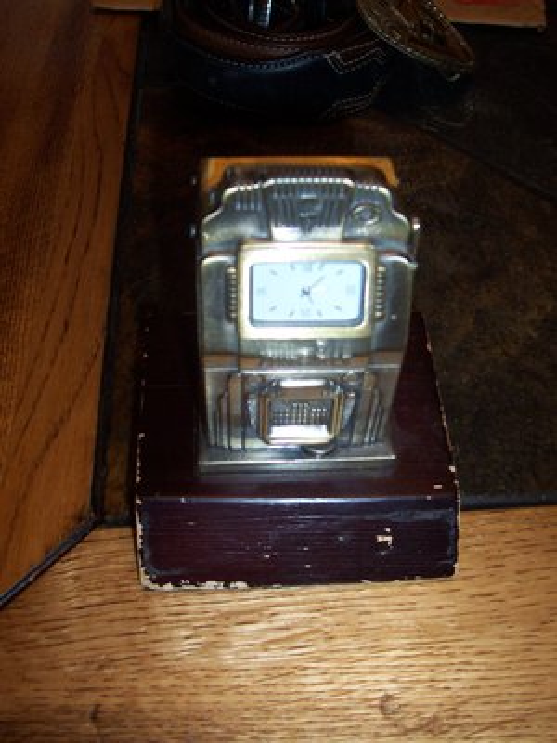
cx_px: 278
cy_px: 372
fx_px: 794
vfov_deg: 50.1
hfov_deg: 38.7
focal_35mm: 37
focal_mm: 5.6
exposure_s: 1/60
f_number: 2.8
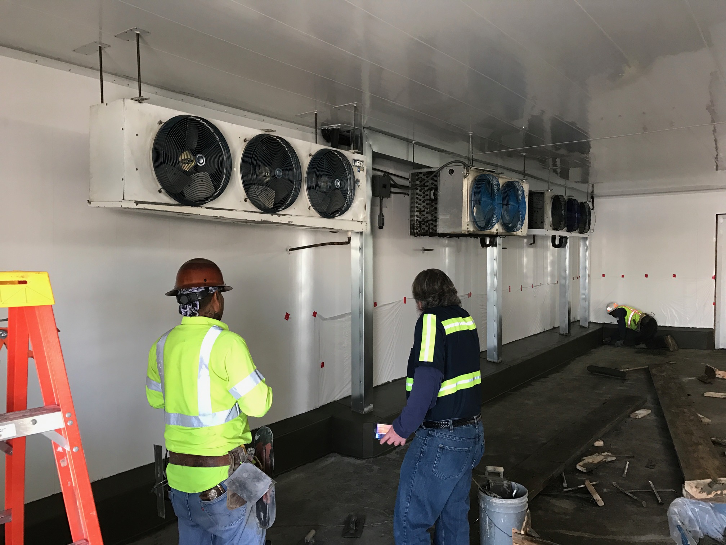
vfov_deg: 49.7
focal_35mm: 28
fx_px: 587
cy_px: 272
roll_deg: +0.1
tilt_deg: -1.0
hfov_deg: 63.4
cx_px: 363
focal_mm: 3.99
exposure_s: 1/24
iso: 40
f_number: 1.8
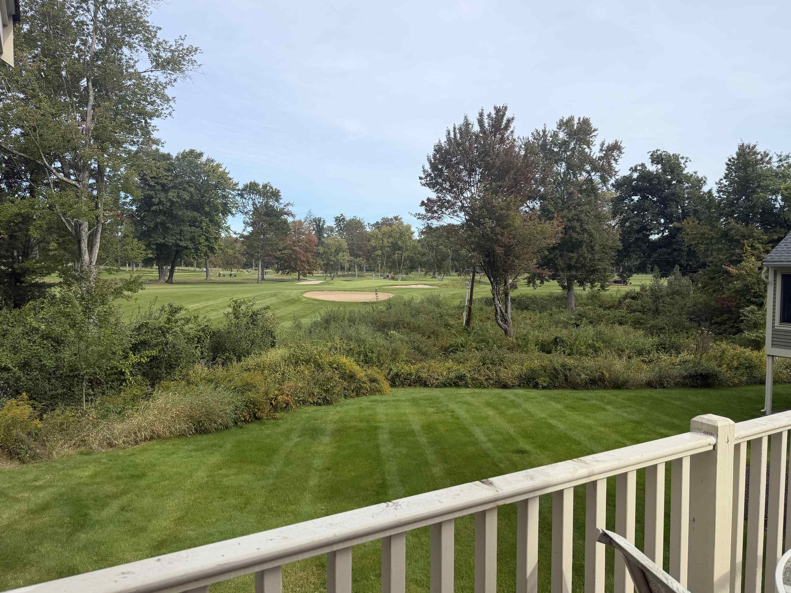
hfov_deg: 69.4
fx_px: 571
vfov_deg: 54.9
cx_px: 388
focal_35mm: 25
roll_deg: -0.4
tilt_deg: -2.1
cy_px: 295
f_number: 1.78
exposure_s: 1/3021
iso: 80
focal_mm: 6.76
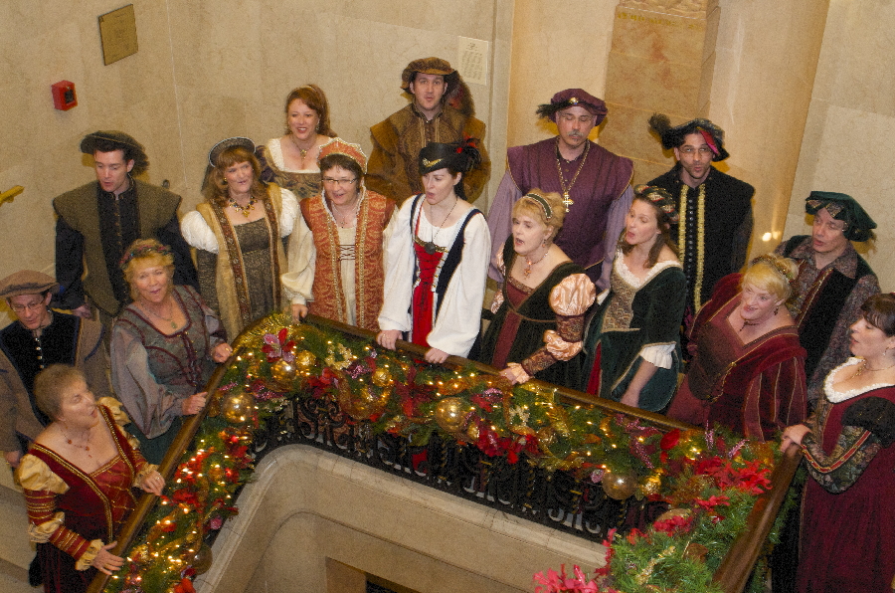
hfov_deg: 46.5
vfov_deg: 31.8
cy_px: 296
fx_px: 1042
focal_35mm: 42
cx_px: 448
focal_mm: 28
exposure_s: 1/15
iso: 1250
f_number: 8
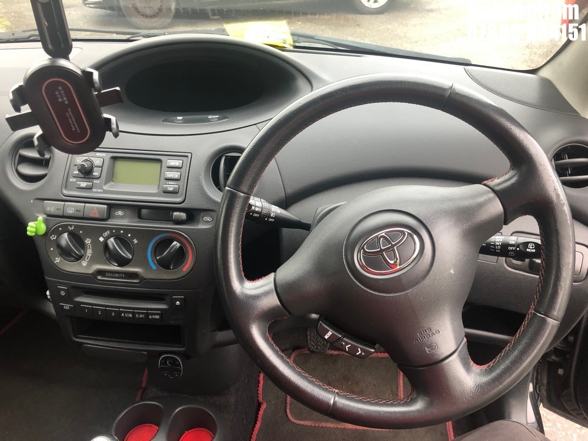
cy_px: 220
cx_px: 294
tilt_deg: -35.7
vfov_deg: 49.7
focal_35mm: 28
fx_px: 476
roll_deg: +2.5
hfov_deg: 63.4
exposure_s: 1/20
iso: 40
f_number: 1.8
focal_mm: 4
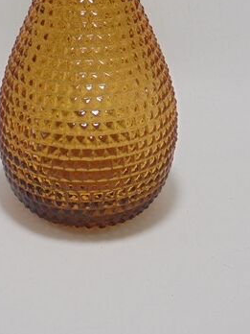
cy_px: -72
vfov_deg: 23.6
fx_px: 722
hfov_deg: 19.6
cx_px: 99
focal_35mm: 75
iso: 100
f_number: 3.7
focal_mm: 5.3
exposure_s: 1/80
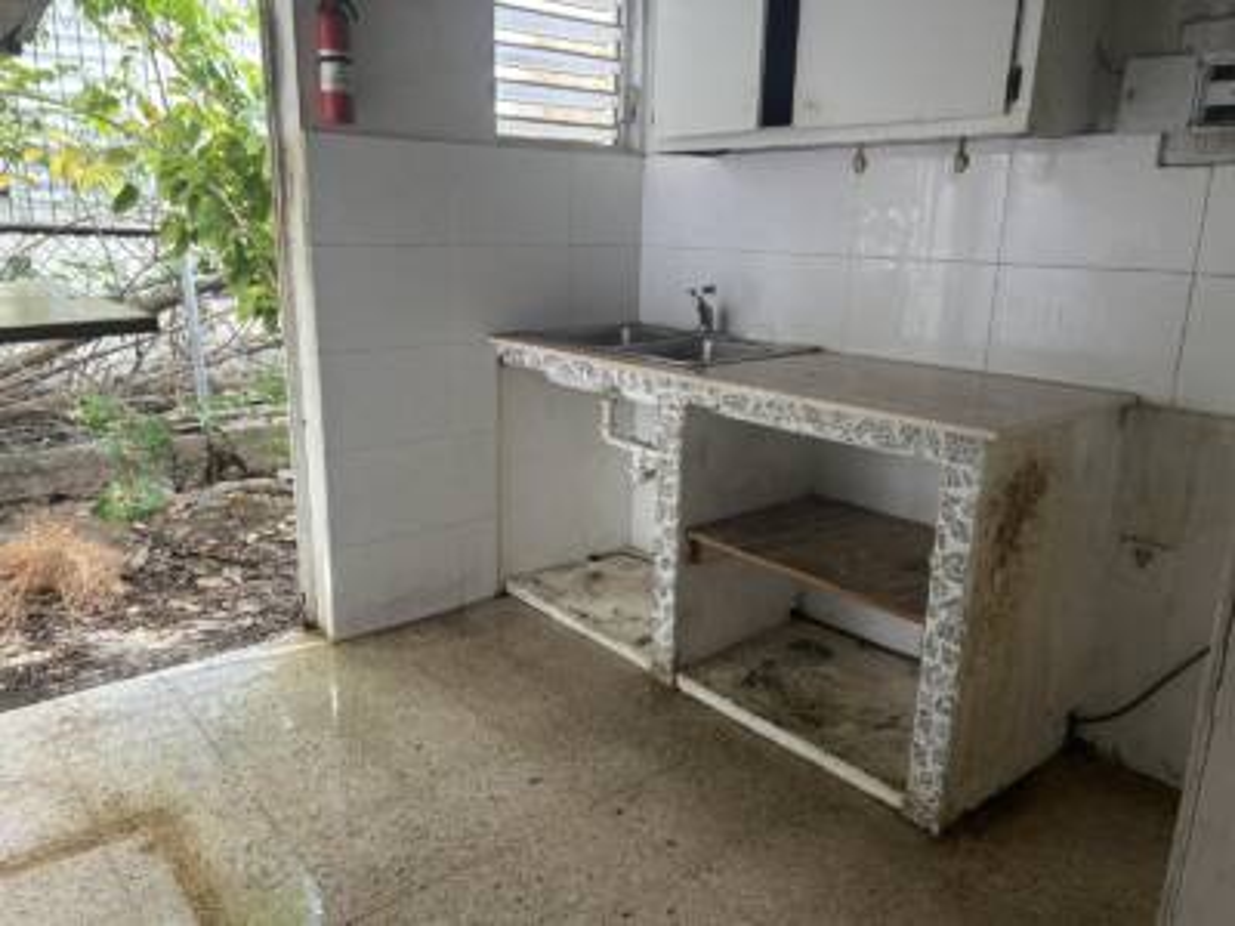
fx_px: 928
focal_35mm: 26
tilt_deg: -14.4
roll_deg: -2.2
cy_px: 463
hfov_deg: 67.3
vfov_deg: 53.1
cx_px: 618
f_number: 1.5
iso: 125
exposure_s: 1/60
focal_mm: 5.7
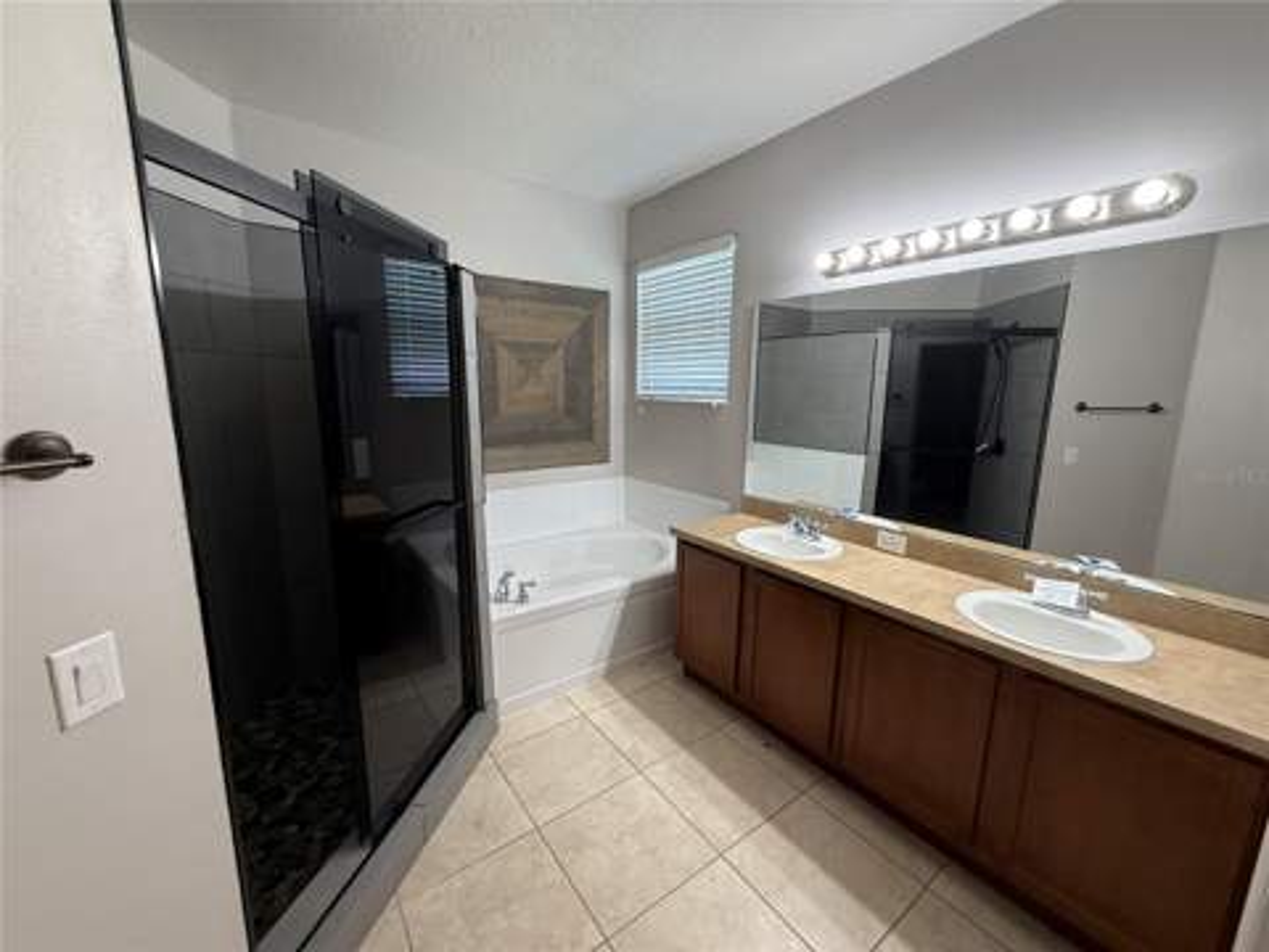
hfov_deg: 102.1
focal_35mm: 14
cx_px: 634
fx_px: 513
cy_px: 476
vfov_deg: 85.7
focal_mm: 2.22
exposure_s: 1/40
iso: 80
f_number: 2.2
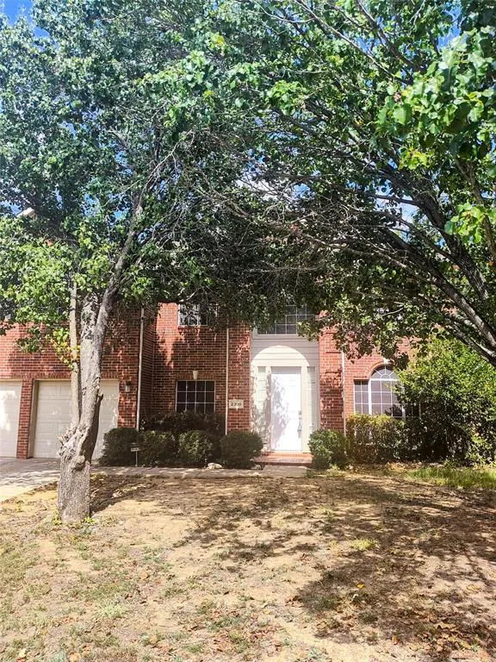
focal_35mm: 25
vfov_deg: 69.4
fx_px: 478
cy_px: 331
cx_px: 248
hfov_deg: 54.9
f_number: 1.5
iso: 102
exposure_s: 1/1166
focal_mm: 4.15
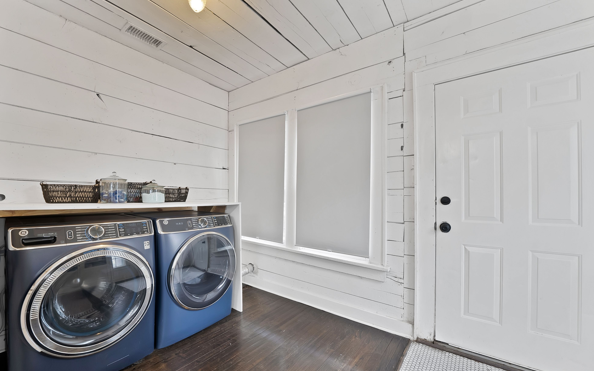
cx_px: 281
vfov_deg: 82.7
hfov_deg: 109.2
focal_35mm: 13
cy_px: 199
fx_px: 210
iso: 640
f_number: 9
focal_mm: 12
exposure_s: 1.3
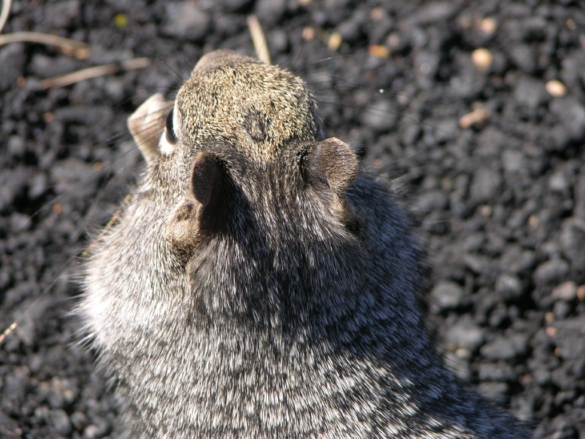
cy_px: 220
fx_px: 4732
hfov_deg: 7.1
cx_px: 292
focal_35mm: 280
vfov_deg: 5.3
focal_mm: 71.2
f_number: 4.7
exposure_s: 1/220
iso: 50
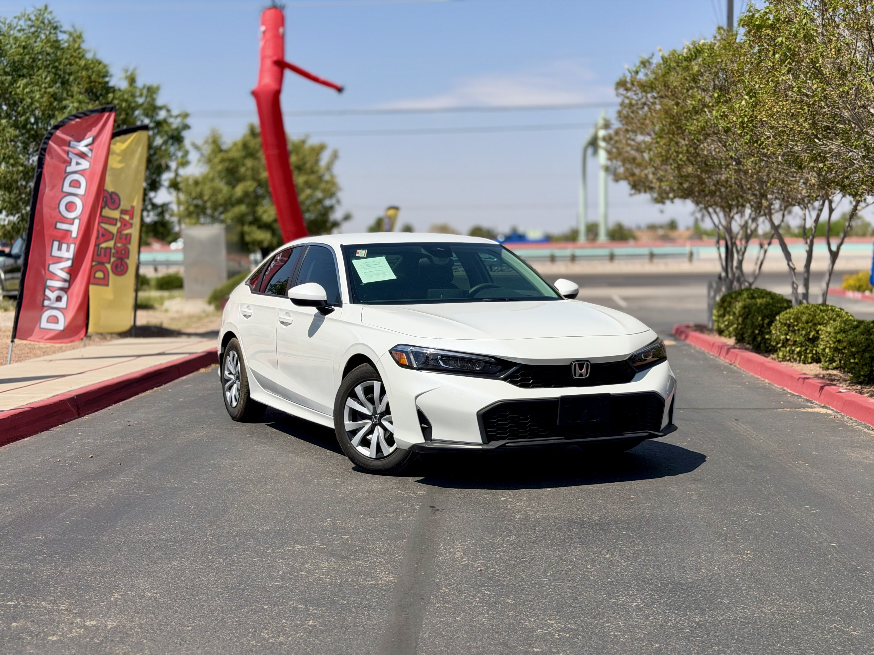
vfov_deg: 30.3
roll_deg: +2.1
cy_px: 328
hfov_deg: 39.7
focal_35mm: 48
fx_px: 1212
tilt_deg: -3.9
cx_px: 437
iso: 64
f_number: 1.78
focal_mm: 6.76
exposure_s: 1/7143
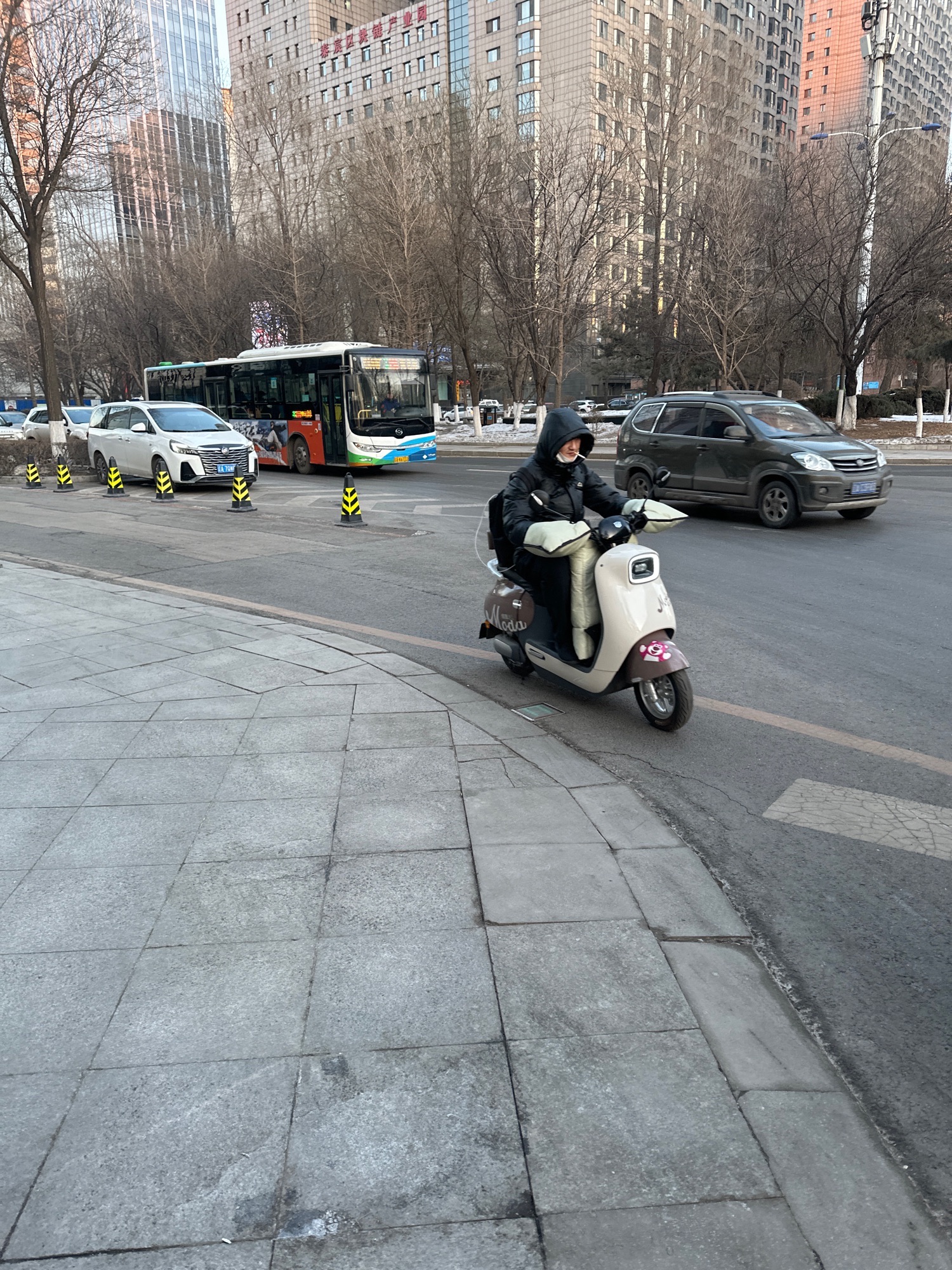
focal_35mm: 24
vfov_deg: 71.6
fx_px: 880
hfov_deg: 56.8
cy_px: 635
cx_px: 476
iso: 125
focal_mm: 6.86
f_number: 1.78
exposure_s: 1/121
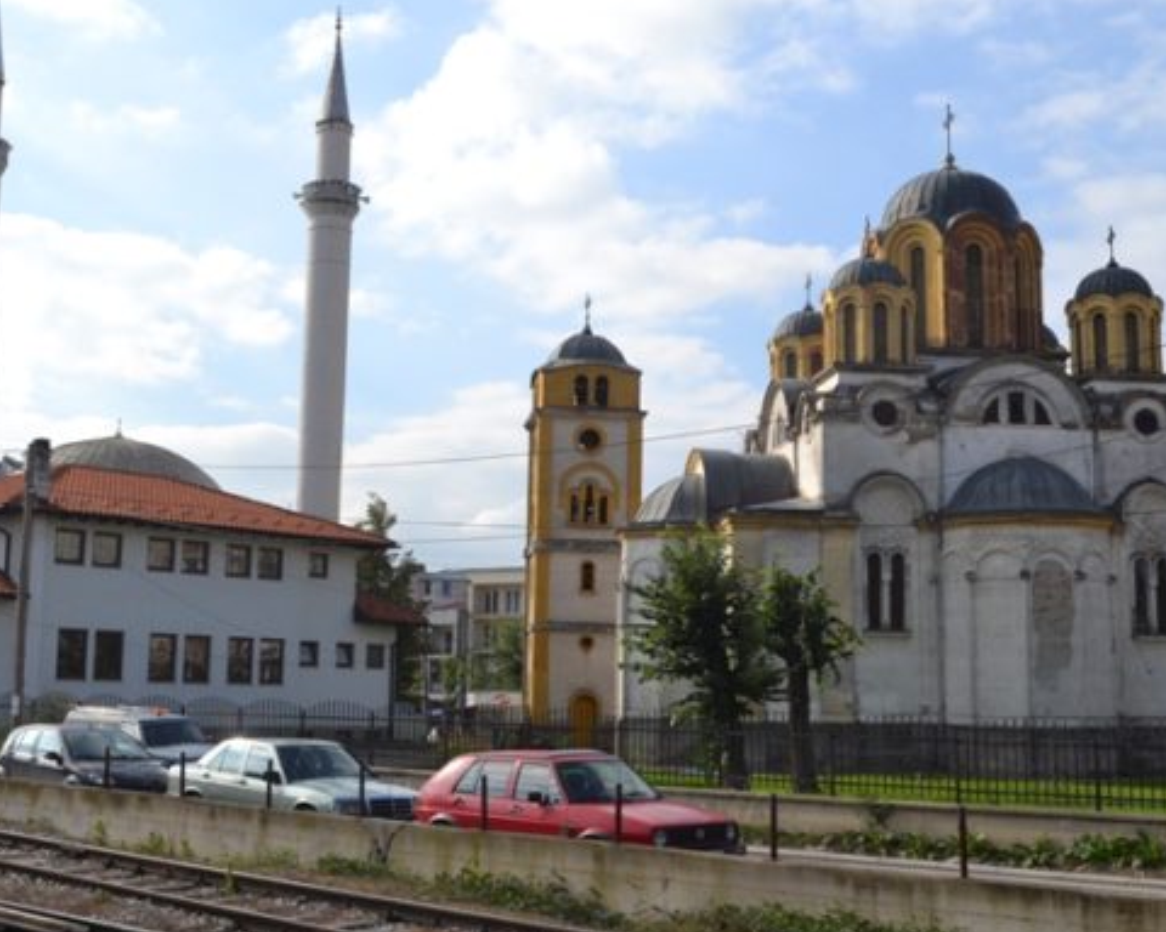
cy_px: 386
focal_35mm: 49
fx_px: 1691
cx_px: 559
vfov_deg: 30.8
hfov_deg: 38.0
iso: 100
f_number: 8
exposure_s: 1/250
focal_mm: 24
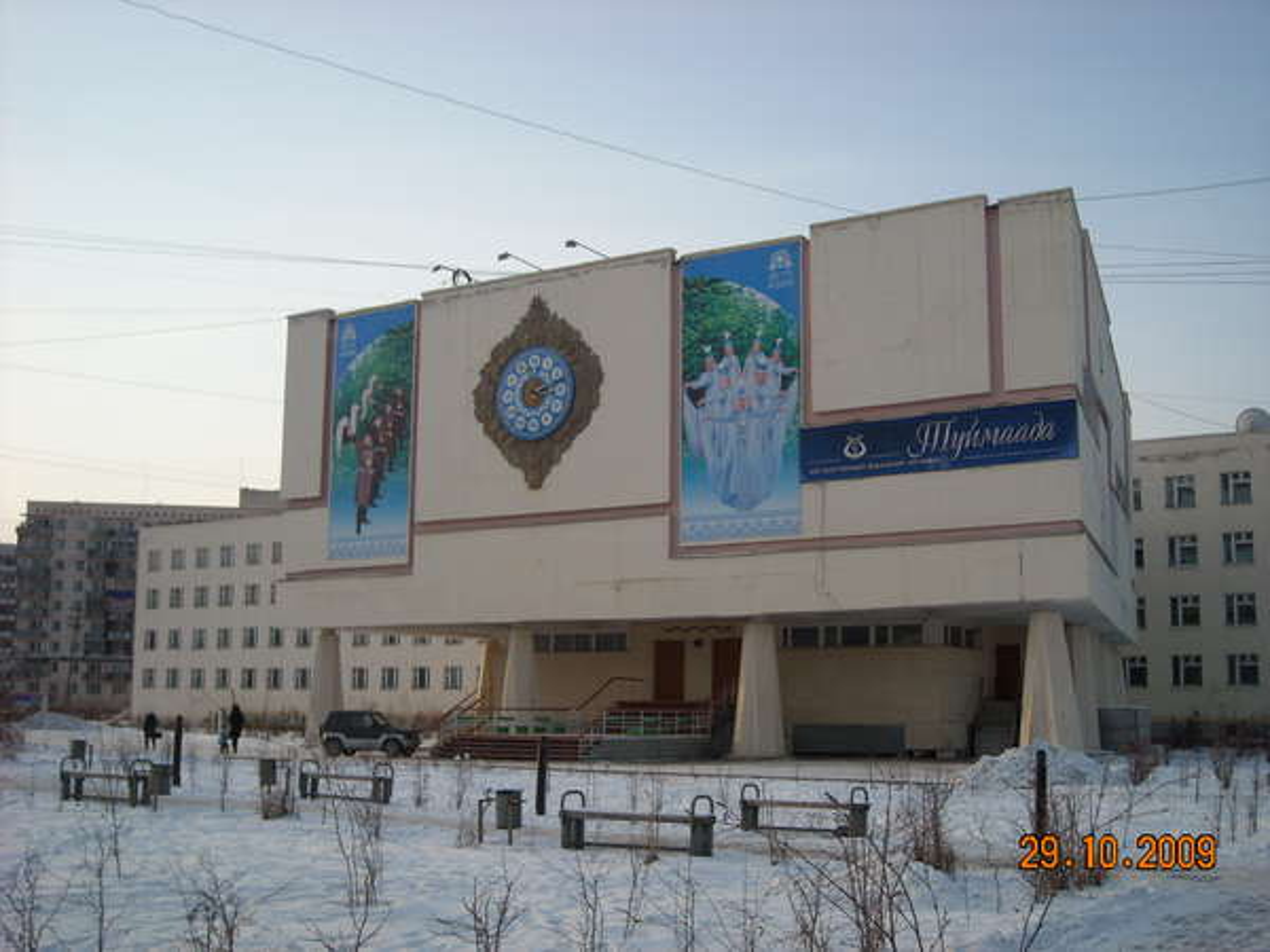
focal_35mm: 44
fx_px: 1614
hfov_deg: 42.9
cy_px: 476
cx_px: 635
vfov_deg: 32.9
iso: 64
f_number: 3.1
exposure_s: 1/419
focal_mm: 7.1
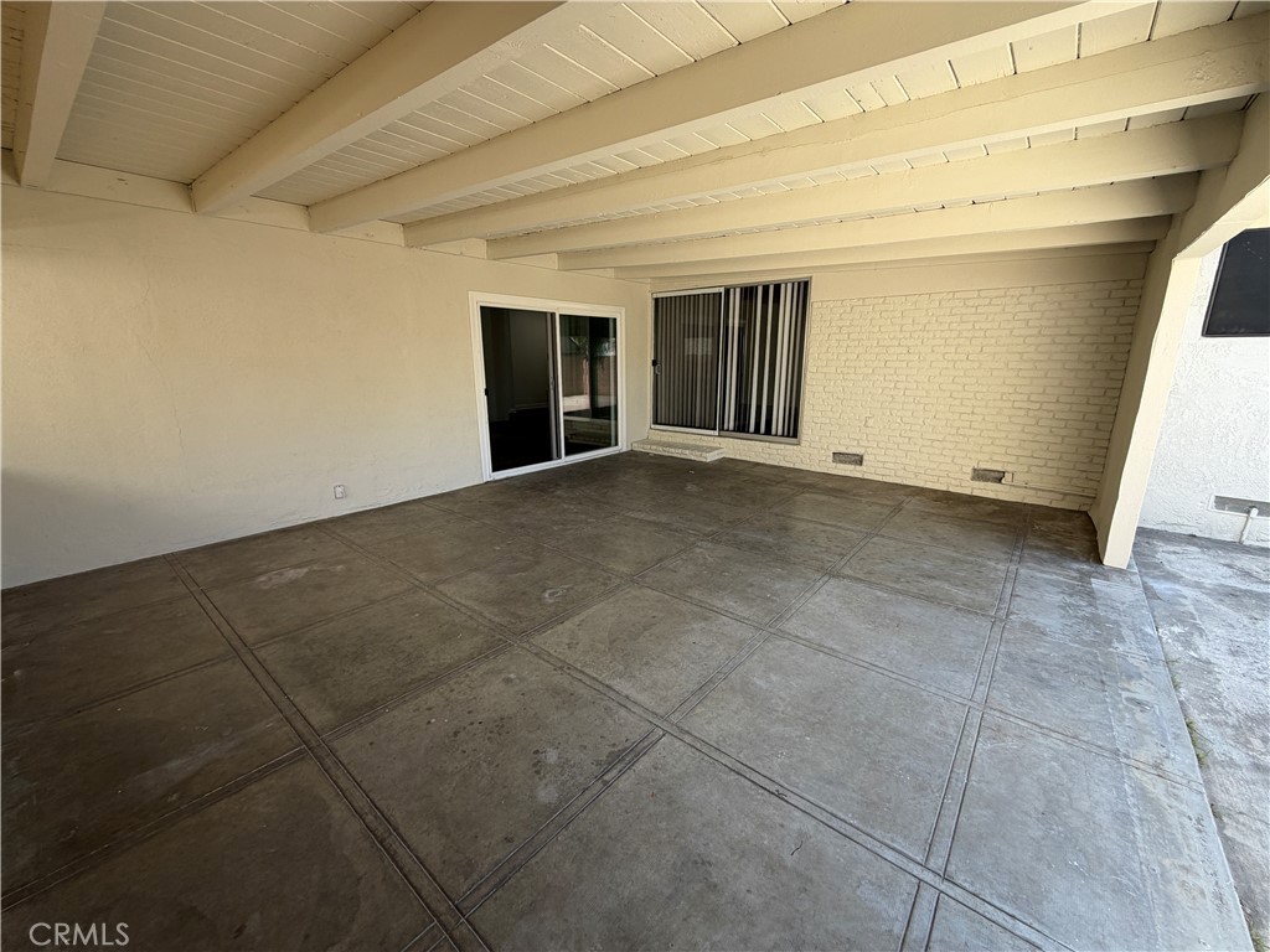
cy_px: 476
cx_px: 635
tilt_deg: -13.3
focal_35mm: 14
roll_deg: +1.0
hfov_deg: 102.1
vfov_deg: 85.7
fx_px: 514
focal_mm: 2.22
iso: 50
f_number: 2.2
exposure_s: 1/121
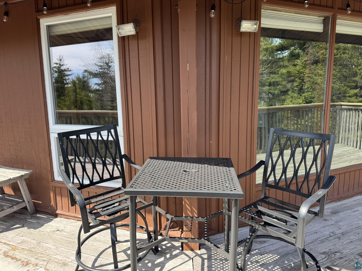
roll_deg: +0.2
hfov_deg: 71.6
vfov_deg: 56.8
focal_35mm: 24
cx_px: 181
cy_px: 136
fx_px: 251
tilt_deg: -11.5
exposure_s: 1/621
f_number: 1.78
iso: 80
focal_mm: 6.76
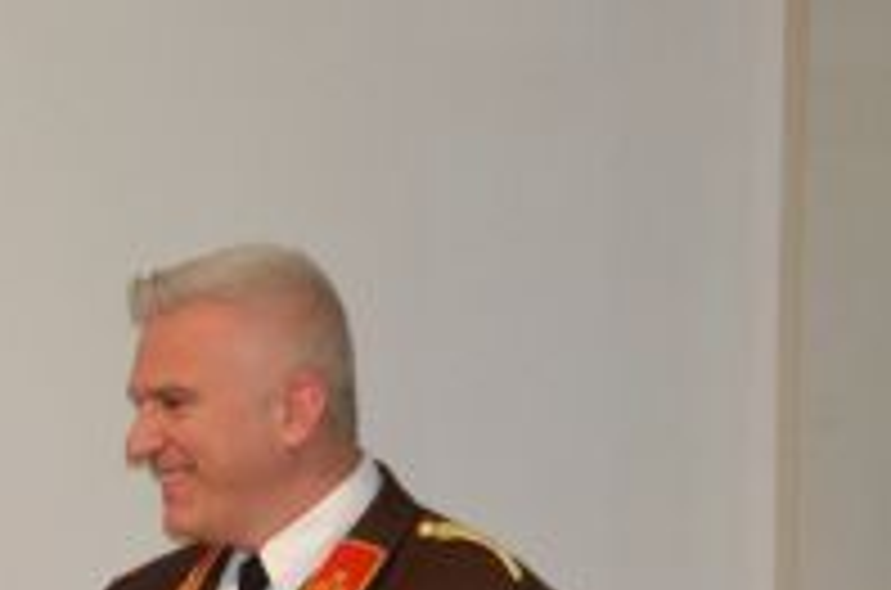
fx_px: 5472
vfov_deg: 6.1
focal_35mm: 222
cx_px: -428
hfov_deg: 9.1
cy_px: 743
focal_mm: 45
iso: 3200
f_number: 4.8
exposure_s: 1/60
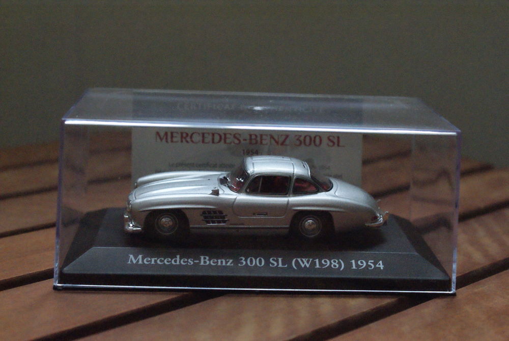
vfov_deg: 22.7
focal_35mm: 60
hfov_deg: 33.4
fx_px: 849
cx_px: 254
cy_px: 170
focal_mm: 40
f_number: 5.6
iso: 3200
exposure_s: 1/60
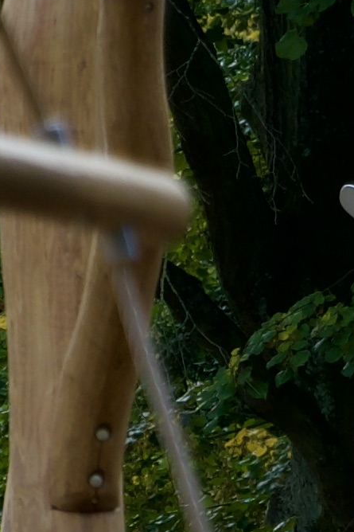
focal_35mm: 478
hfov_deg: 2.9
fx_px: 7054
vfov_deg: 4.3
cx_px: 379
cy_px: 344
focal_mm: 70
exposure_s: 1/400
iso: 100
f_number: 2.8
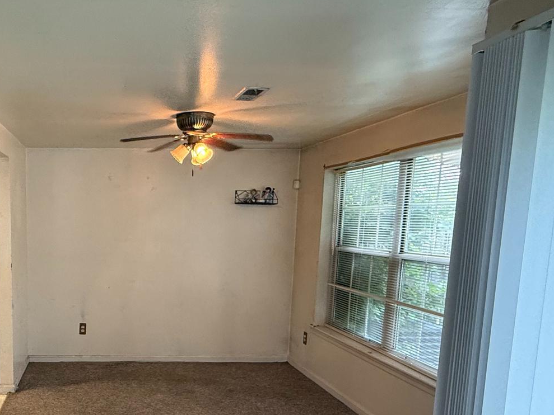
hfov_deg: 56.6
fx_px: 464
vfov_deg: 47.3
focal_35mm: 29
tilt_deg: -6.6
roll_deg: -0.1
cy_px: 281
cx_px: 101
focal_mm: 2.22
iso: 320
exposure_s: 1/60
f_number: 2.2
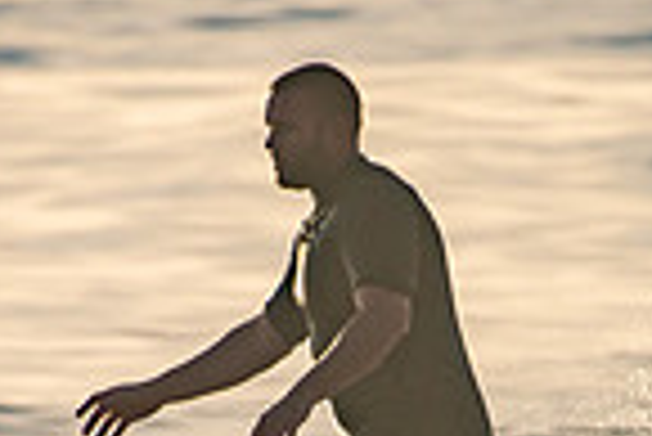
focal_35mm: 2445
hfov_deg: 0.8
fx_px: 44325
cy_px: 528
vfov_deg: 0.6
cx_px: 380
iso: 160
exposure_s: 1/800
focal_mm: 500
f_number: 5.6
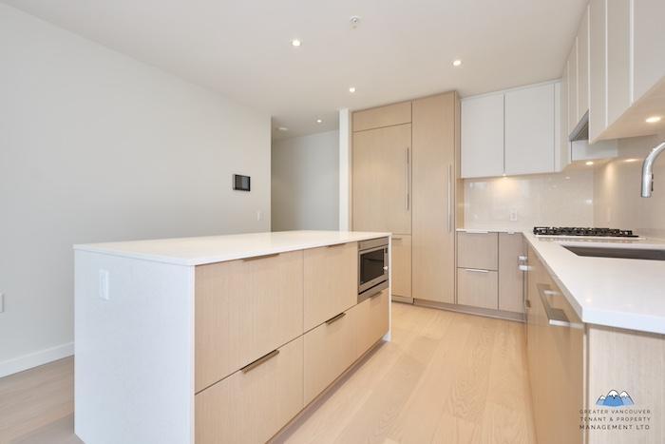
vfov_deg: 77.4
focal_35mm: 15
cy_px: 222
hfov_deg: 100.4
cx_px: 332
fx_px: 277
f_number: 8
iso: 400
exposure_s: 1/15
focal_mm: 10
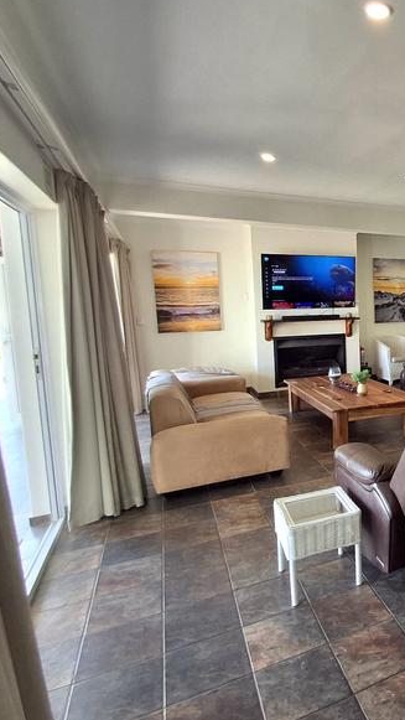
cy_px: 357
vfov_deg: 76.3
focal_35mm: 24
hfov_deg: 39.6
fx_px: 458
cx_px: 437
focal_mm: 1.64
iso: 50
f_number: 2.2
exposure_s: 1/100
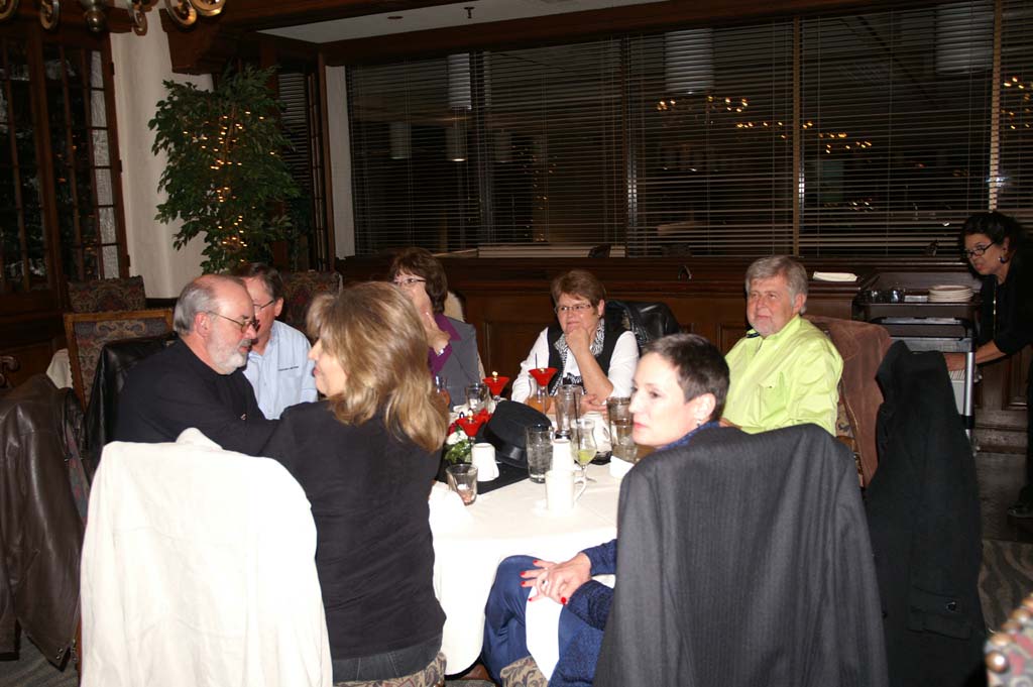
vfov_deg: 39.9
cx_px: 516
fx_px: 946
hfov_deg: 57.3
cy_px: 344
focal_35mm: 33
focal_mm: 22
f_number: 3.5
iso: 200
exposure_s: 1/60
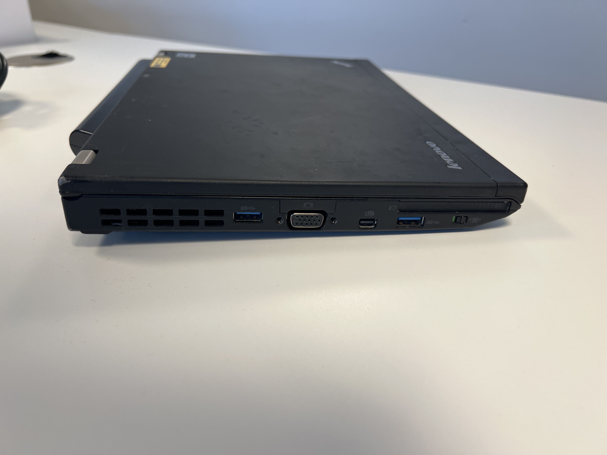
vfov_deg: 53.1
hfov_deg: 67.3
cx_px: 304
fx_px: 456
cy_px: 228
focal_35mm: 26
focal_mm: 5.7
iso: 64
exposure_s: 1/100
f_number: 1.5
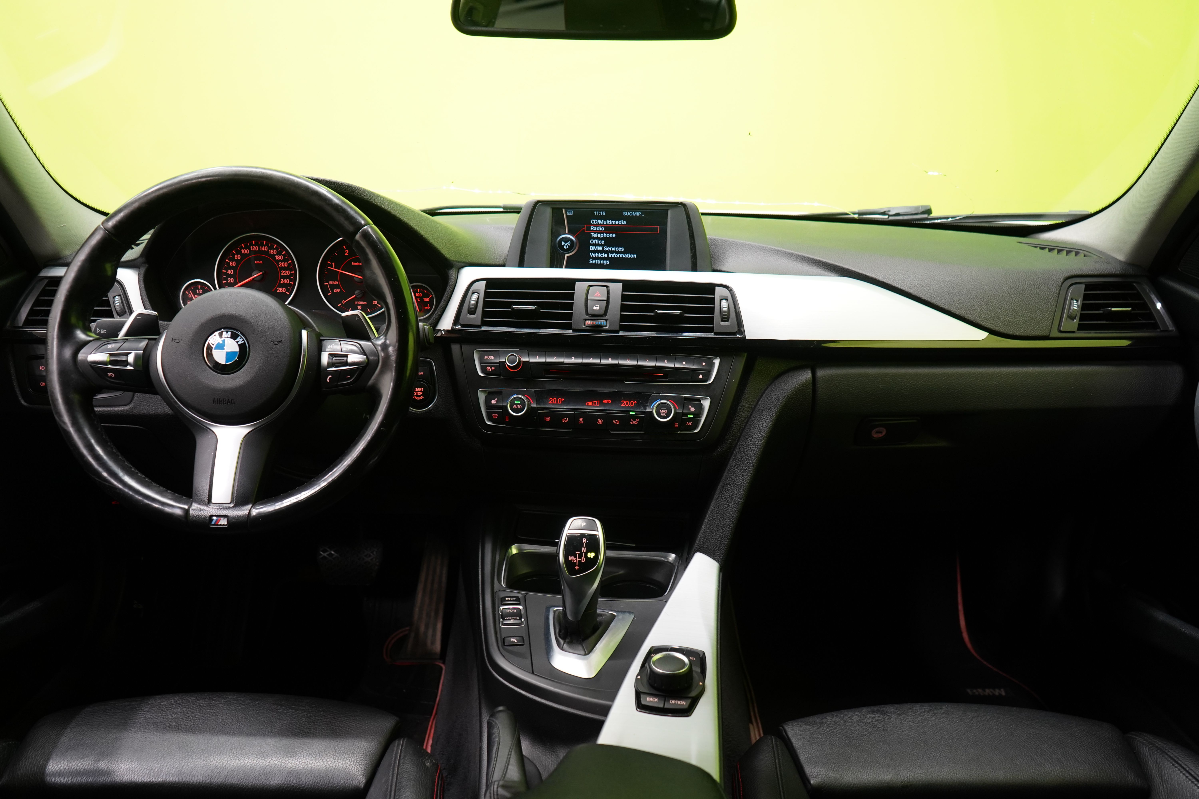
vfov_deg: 46.4
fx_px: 932
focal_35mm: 28
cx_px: 600
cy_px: 400
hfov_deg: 65.5
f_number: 5
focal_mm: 28
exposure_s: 1/25
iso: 1250
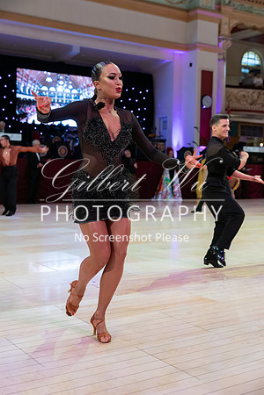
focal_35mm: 47
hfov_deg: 28.6
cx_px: 132
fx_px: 517
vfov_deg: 41.9
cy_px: 198
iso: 3200
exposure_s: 1/500
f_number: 3.5
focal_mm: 47
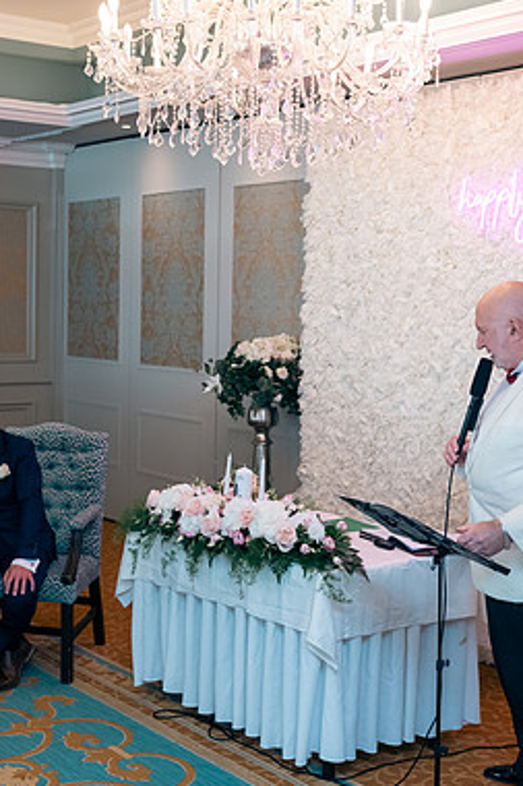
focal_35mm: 55
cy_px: 392
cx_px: 248
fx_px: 1200
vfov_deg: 36.3
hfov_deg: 24.6
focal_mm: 36
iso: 640
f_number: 3.5
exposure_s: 1/160
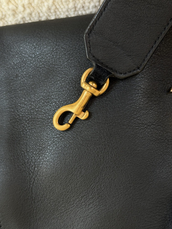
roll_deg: +4.0
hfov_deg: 30.3
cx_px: 86
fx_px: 318
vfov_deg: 39.7
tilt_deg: -42.0
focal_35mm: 48
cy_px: 114
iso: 80
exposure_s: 1/121
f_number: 1.78
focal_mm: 6.76
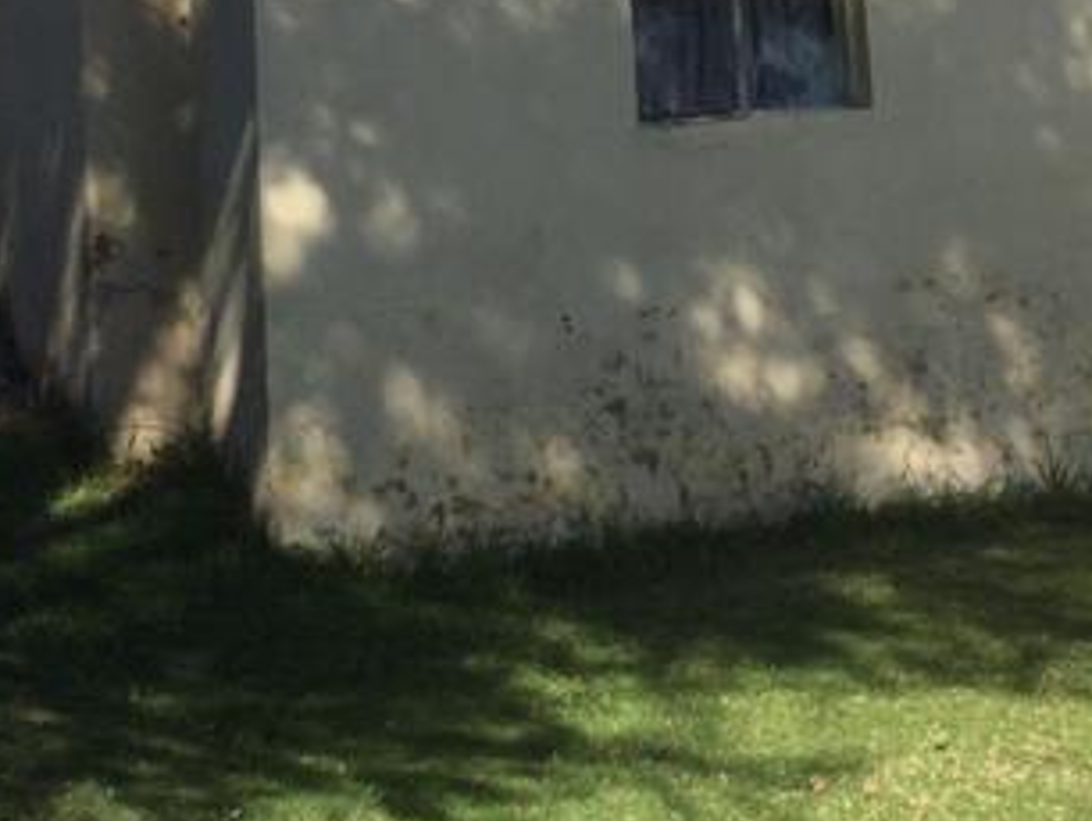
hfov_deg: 24.1
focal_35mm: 81
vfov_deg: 17.3
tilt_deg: +3.0
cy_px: -207
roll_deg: +3.5
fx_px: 2557
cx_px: 642
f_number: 2.4
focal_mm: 3.3
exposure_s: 1/1217
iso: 25
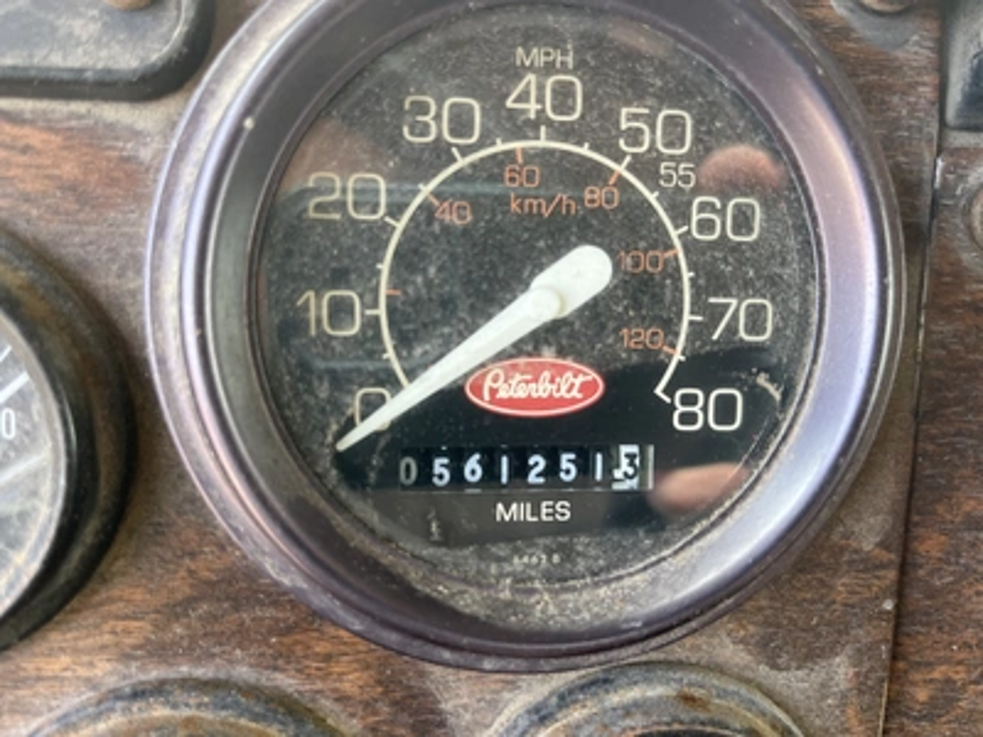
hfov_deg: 67.3
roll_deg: -0.5
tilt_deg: -32.0
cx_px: 492
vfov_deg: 53.1
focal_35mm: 26
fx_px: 738
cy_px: 368
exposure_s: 1/121
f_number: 1.6
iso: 125
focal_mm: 5.1
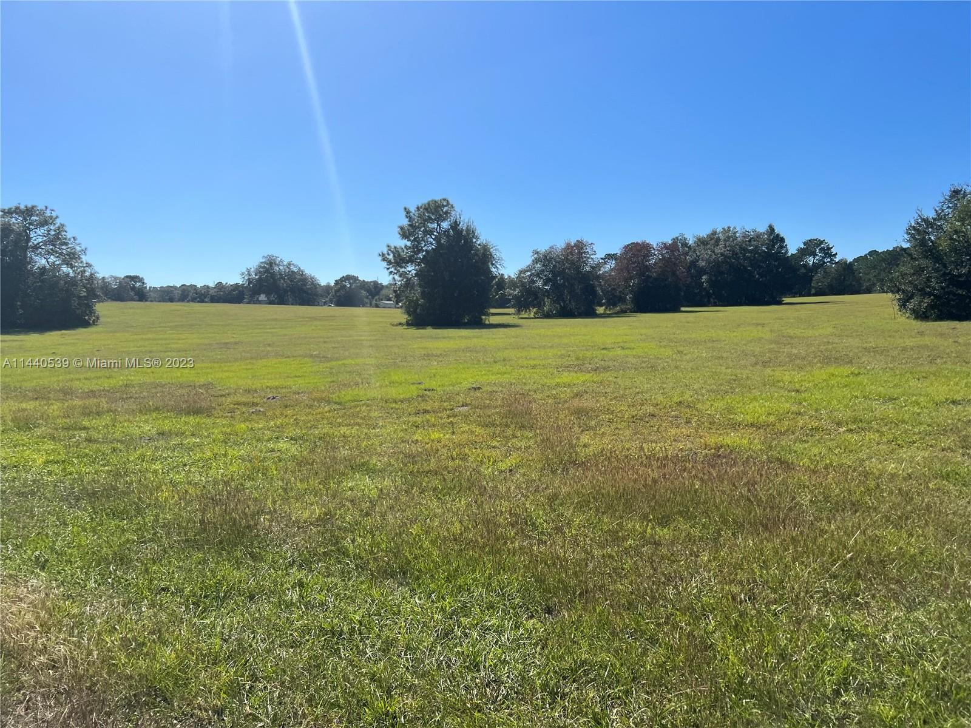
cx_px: 486
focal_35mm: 26
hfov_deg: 67.3
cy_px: 364
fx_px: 729
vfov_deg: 53.1
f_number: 1.5
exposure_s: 1/5882
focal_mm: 5.7
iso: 50
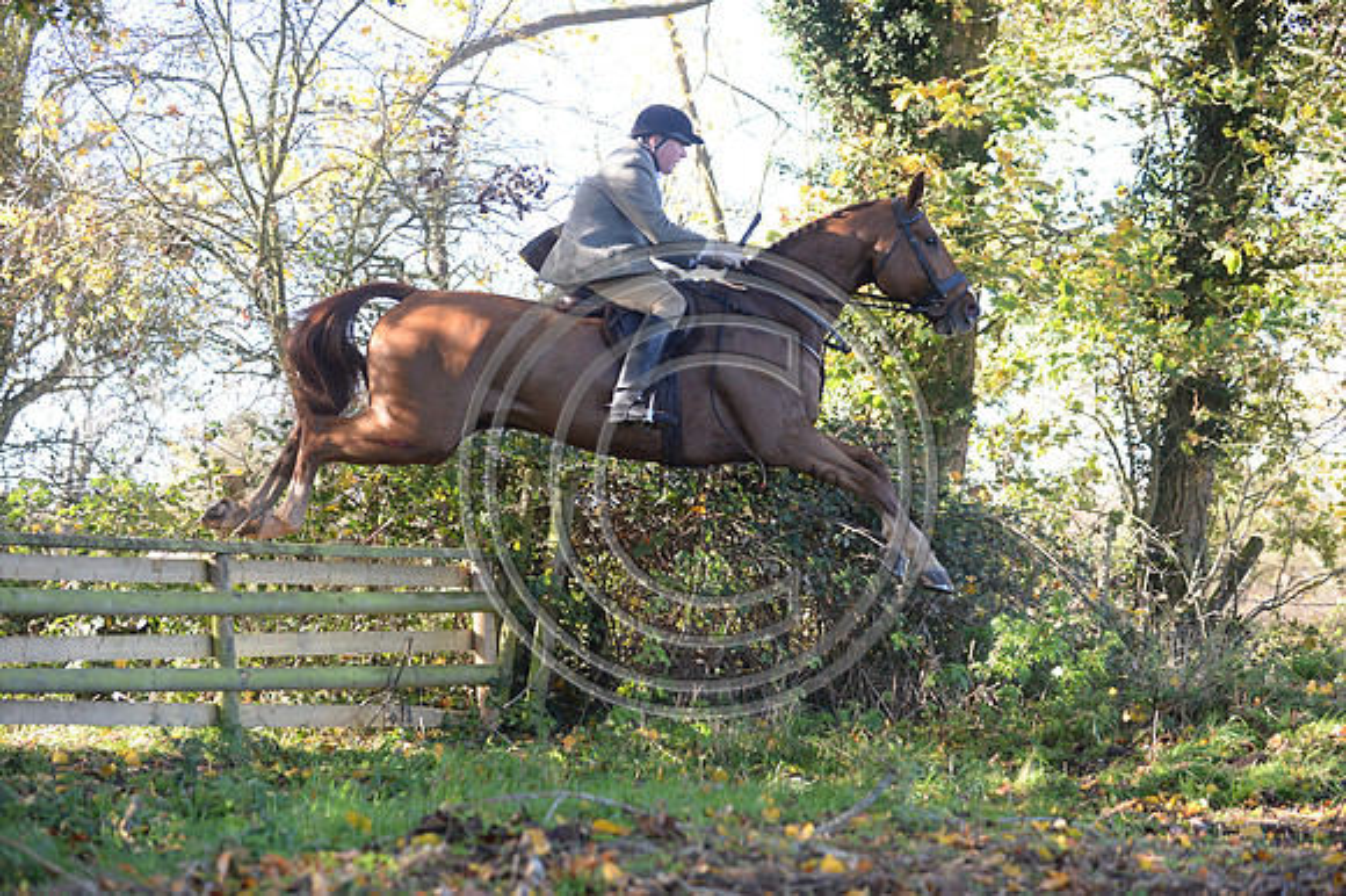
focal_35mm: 70
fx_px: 2616
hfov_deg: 28.9
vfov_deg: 19.4
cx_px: 673
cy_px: 448
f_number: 2.8
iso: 1000
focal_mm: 70
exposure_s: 1/1000
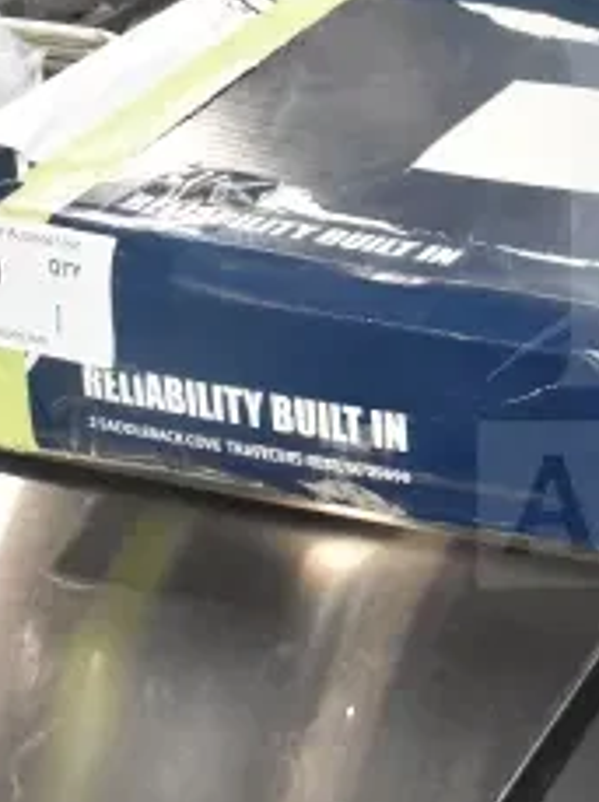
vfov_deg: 25.3
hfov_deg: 17.4
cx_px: 869
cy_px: 310
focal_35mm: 77
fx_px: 1782
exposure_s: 1/250
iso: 6400
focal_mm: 20
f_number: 8
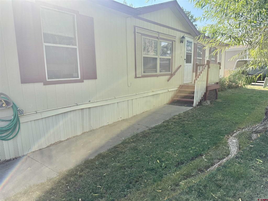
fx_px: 186
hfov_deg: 71.6
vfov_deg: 56.8
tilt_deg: -9.3
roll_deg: +0.9
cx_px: 134
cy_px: 100
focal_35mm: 24
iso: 100
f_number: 1.78
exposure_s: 1/1727
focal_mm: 6.76
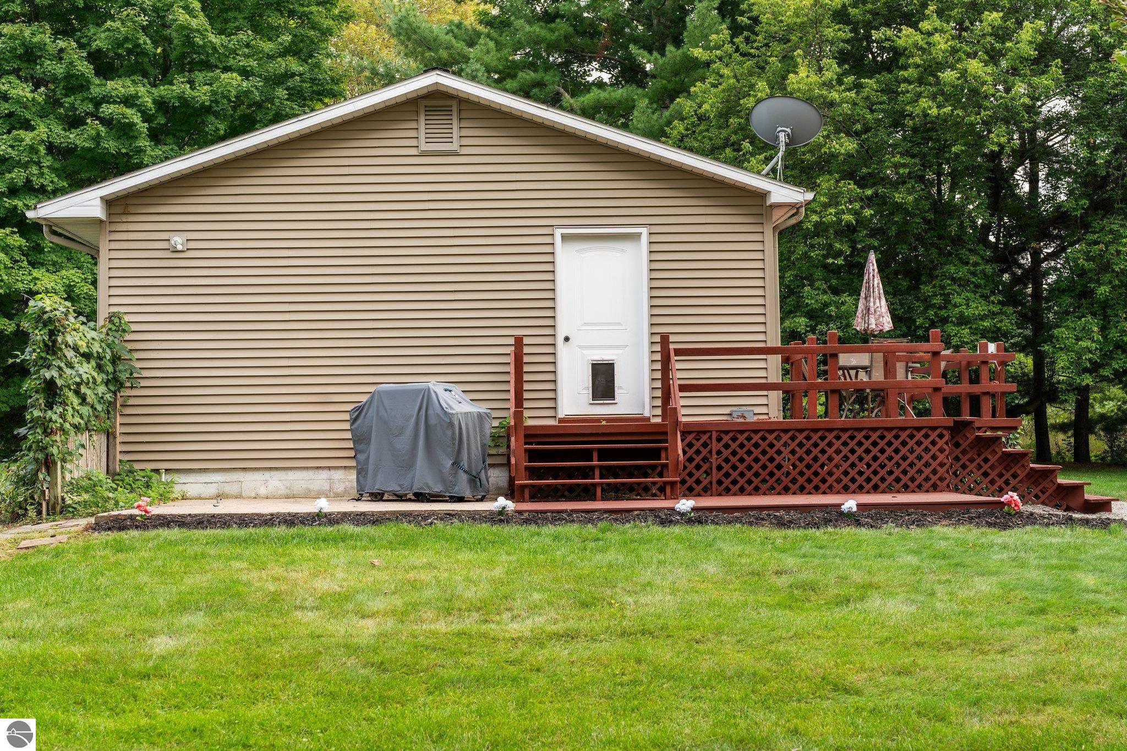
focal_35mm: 50
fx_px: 1565
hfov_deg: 39.6
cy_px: 376
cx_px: 564
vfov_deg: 27.0
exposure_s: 1/125
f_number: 5
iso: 320
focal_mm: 50
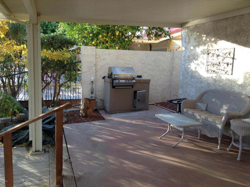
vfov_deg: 42.8
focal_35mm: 33
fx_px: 238
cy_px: 94
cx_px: 125
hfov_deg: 55.4
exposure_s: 1/60
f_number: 2.4
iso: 32
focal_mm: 3.3
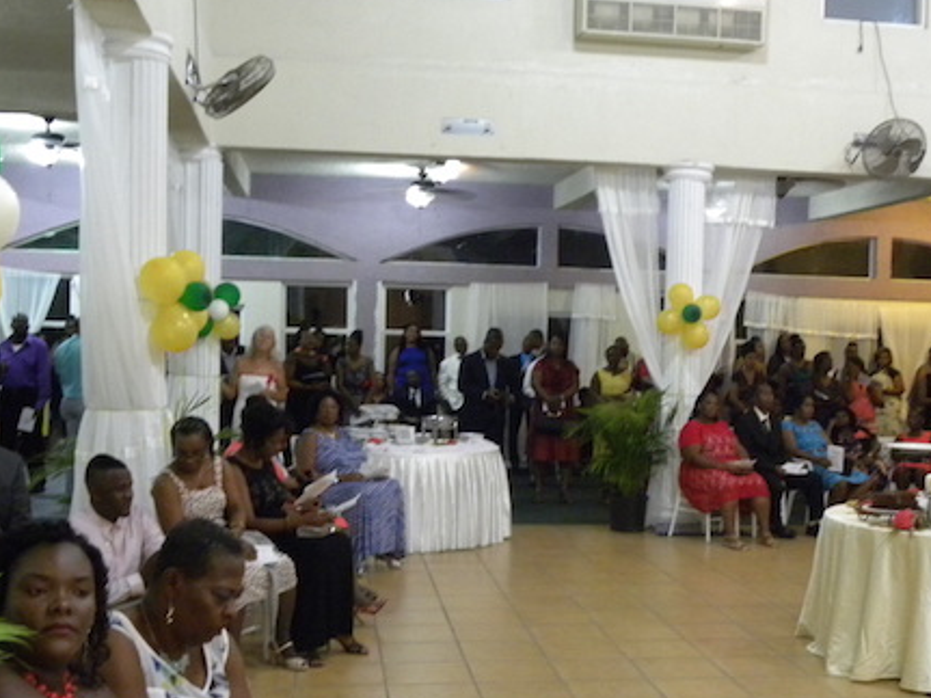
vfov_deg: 29.6
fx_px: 1317
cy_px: 417
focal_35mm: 49
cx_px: 547
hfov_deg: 38.8
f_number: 2.8
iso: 400
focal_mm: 5.9
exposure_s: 1/9.9
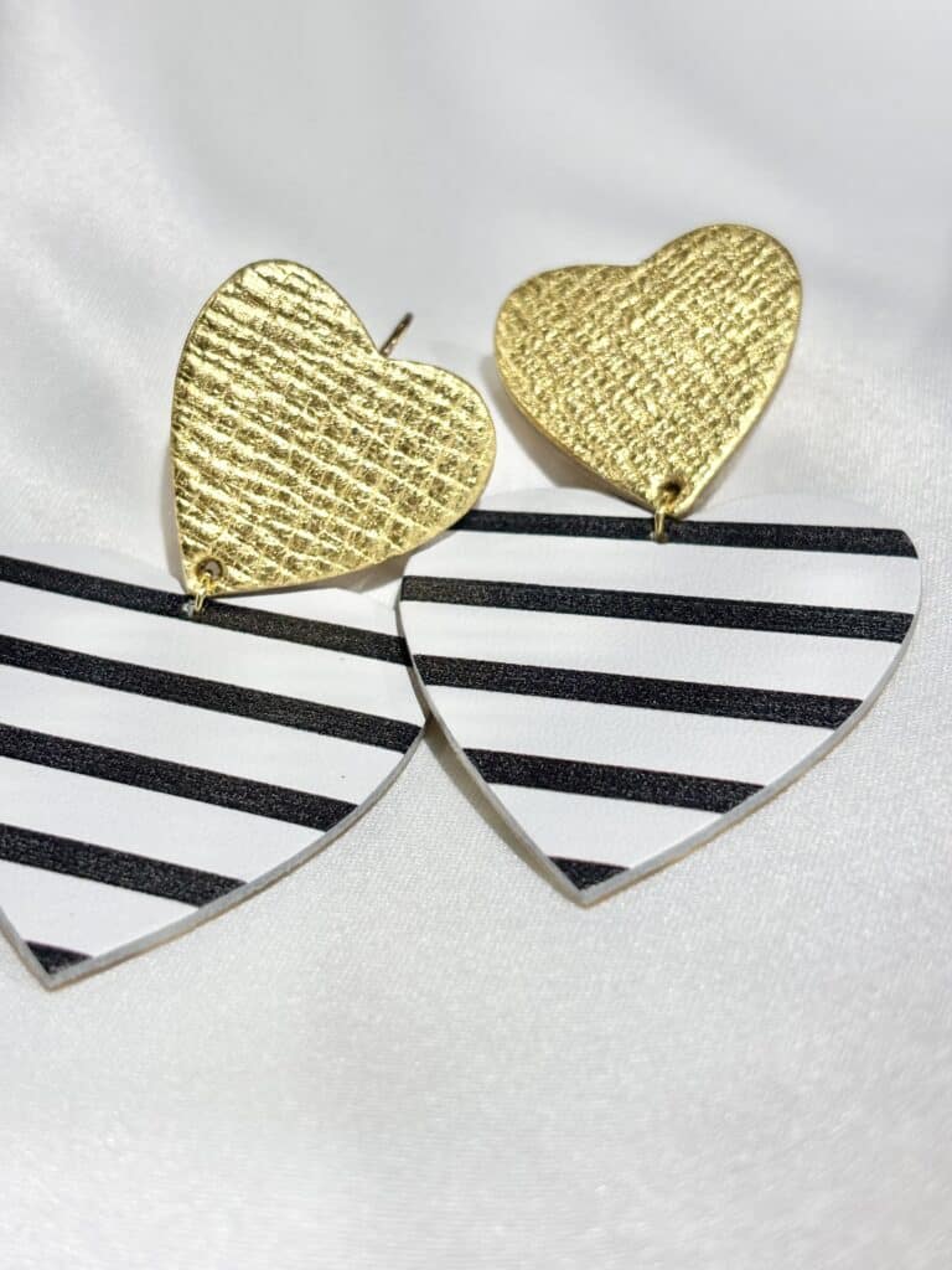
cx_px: 476
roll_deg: +9.0
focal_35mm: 52
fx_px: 1907
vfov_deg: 36.8
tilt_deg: -28.3
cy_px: 635
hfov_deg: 28.0
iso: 32
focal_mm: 5.96
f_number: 1.6
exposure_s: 1/233
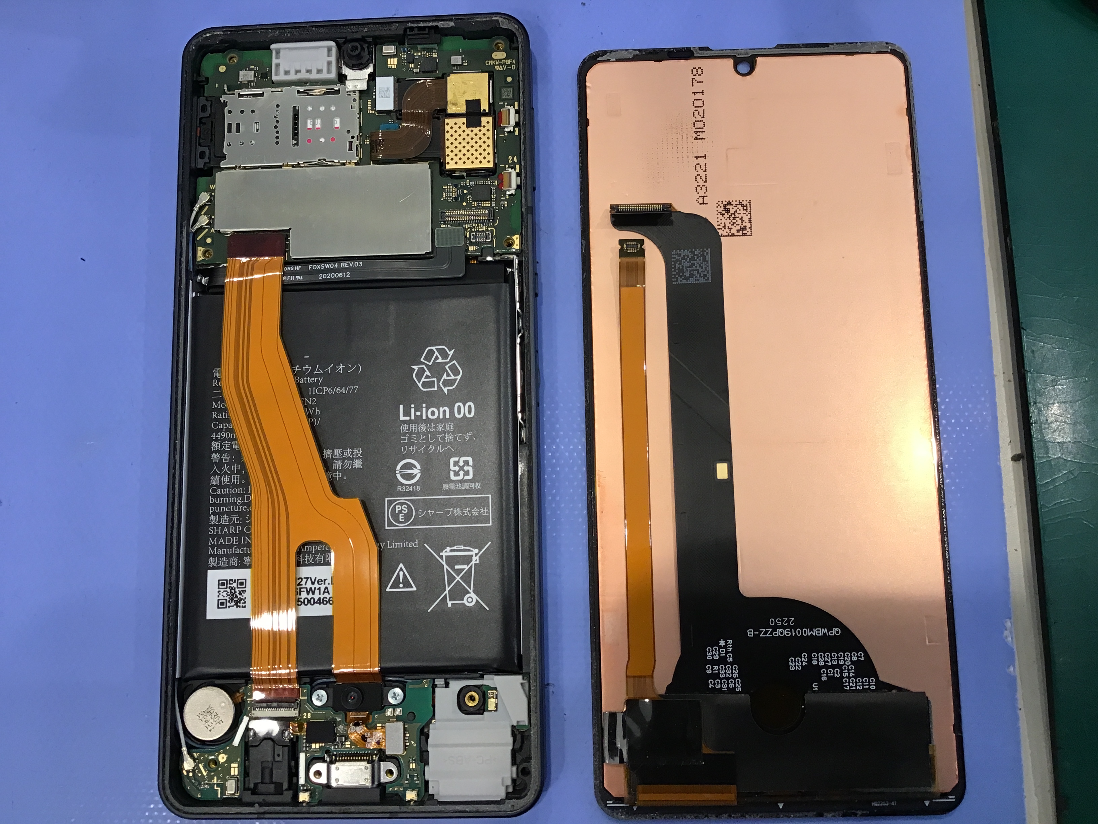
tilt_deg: -81.3
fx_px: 983
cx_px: 549
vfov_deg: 45.4
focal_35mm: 31
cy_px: 412
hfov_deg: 58.4
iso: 32
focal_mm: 3.3
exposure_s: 1/30
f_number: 2.4
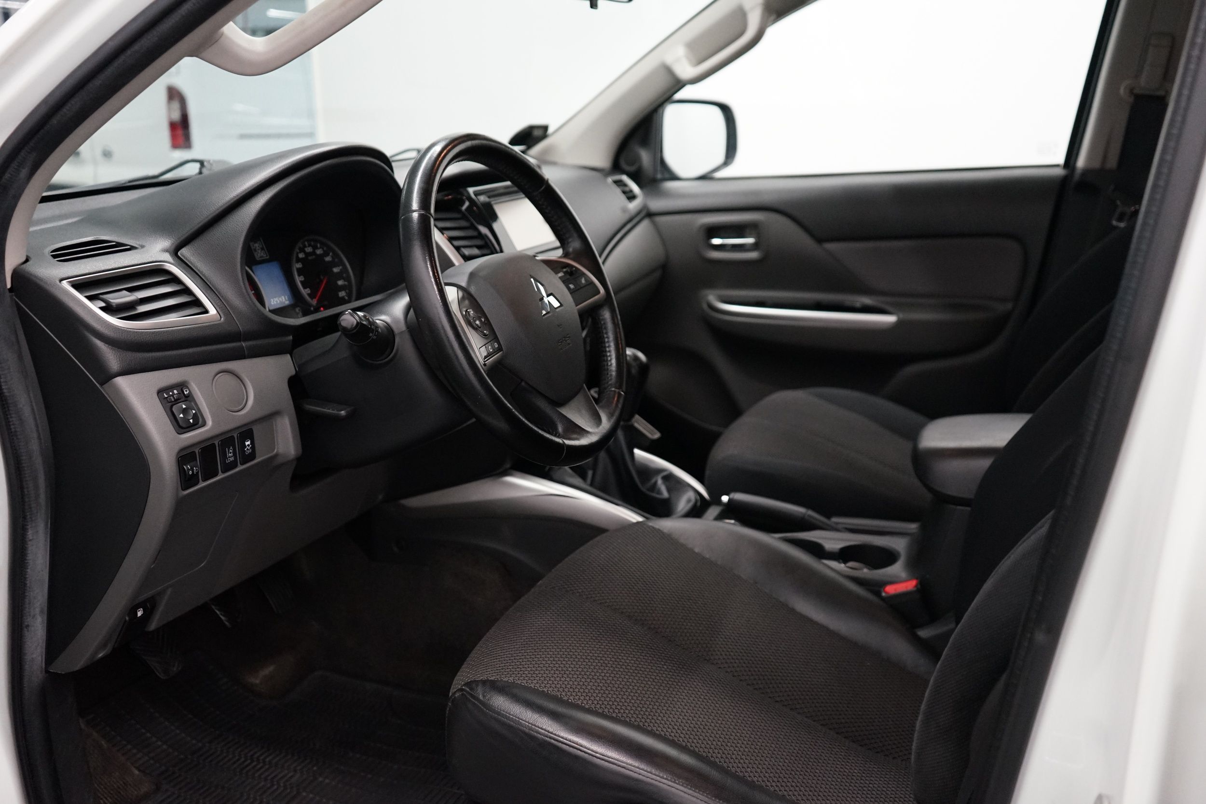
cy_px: 402
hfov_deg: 61.9
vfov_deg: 43.6
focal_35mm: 30
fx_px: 1005
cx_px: 603
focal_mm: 30
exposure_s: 1/160
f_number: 3.5
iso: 3200
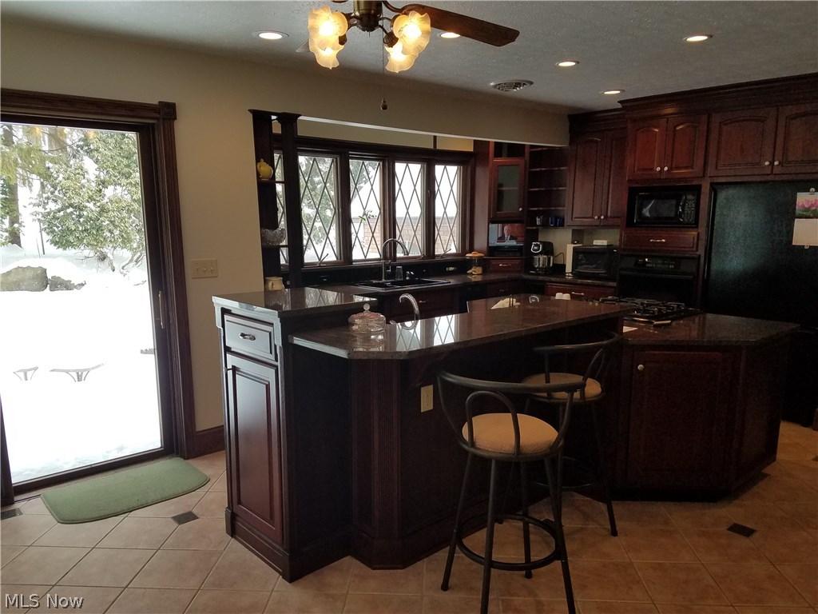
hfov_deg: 67.3
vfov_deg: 53.1
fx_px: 614
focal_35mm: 26
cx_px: 409
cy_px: 307
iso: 40
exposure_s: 1/206
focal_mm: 4.2
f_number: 1.7
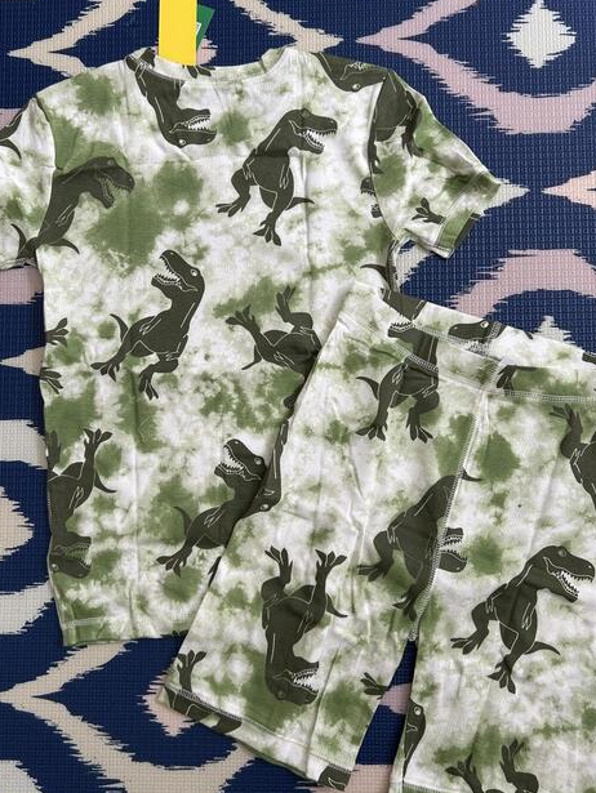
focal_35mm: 31
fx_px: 711
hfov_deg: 45.5
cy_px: 391
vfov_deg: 58.3
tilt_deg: -84.7
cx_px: 319
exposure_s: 1/121
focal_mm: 5.7
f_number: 1.5
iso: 64
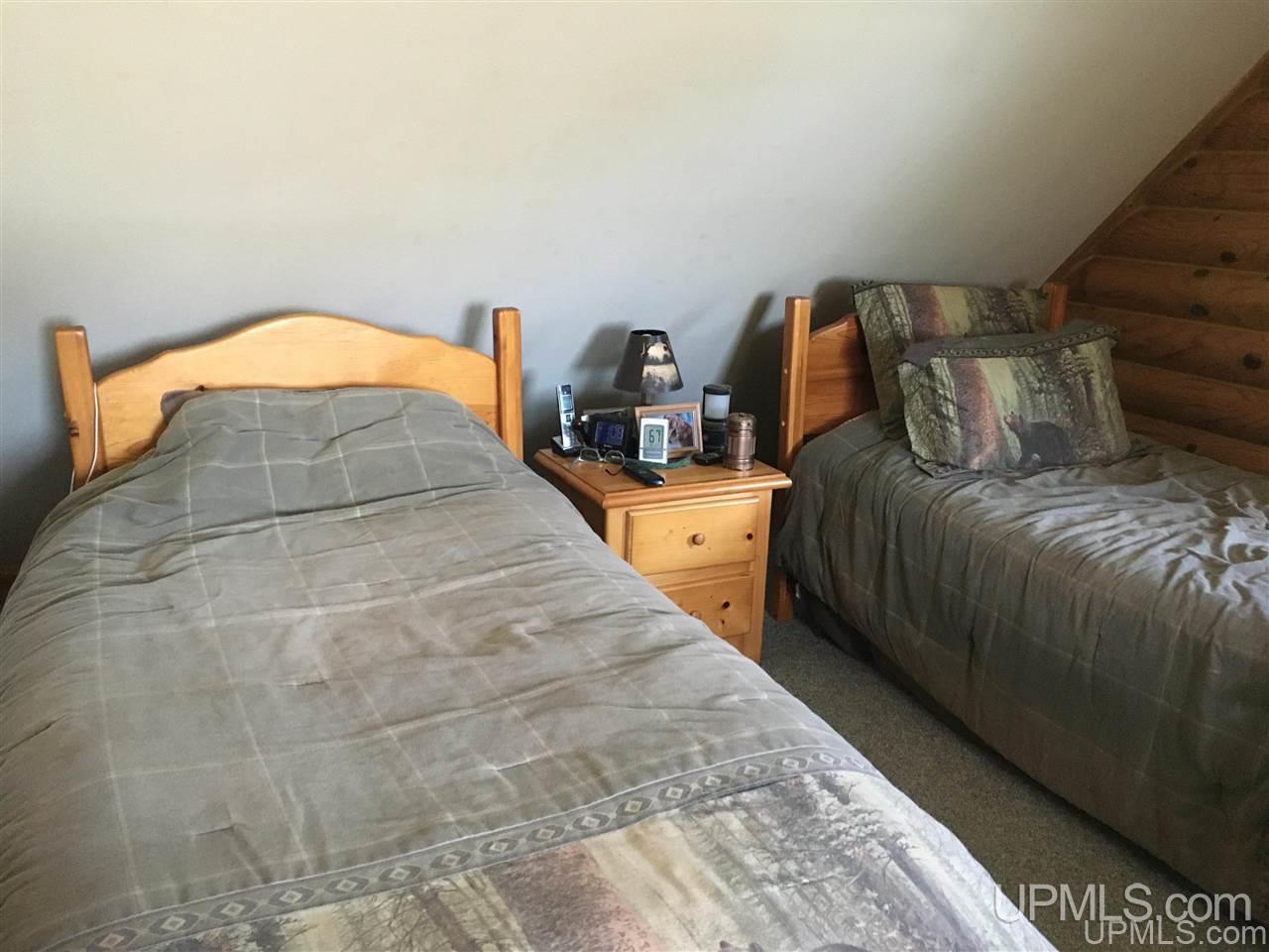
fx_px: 1063
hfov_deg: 61.7
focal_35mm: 29
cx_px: 634
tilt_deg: -15.8
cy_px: 476
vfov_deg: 48.2
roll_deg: -1.1
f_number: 2.2
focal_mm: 4.15
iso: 200
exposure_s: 1/15
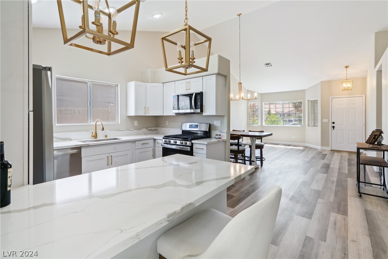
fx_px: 172
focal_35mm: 16
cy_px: 130
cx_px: 194
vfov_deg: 73.7
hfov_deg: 96.7
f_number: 9
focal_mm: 16
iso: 200
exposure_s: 1/60
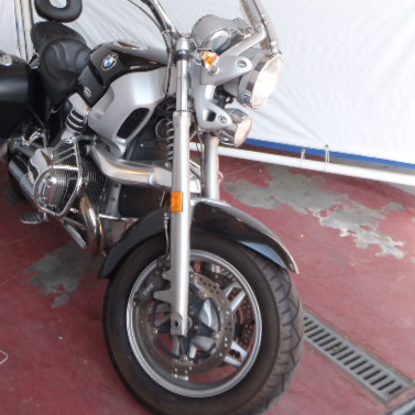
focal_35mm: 42
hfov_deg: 38.9
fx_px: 570
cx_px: 100
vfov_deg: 39.9
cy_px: 167
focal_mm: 5
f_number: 4.5
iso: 80
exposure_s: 1/60
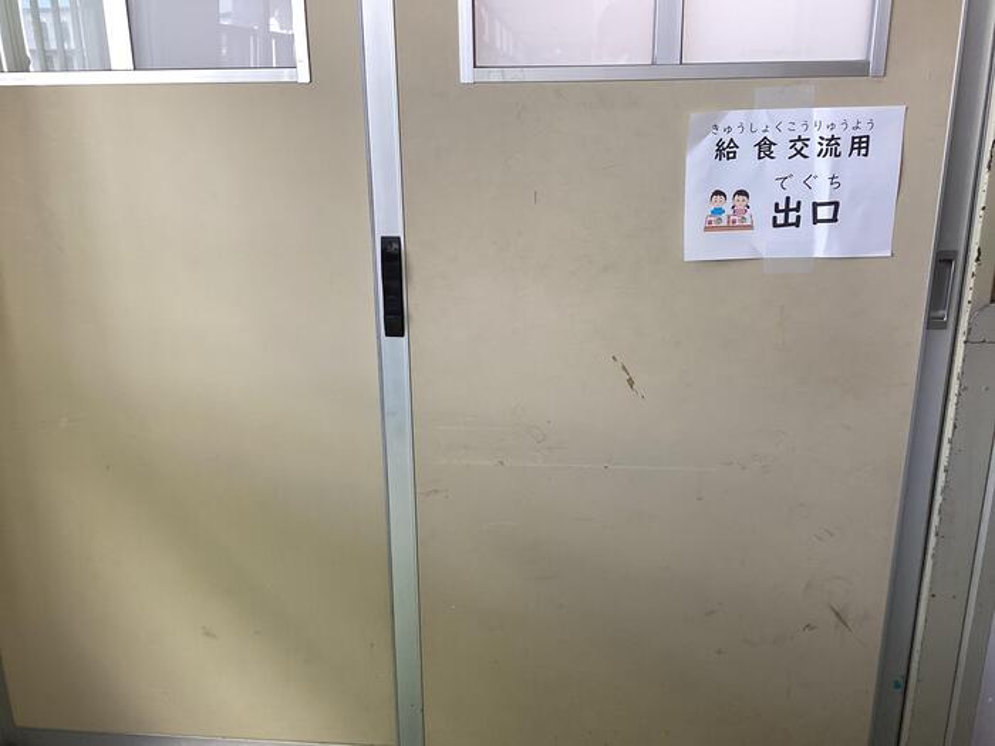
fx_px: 891
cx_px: 498
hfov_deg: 58.4
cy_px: 373
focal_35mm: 31
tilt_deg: -18.1
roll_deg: +0.9
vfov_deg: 45.4
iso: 64
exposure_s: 1/60
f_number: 2.4
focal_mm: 3.3
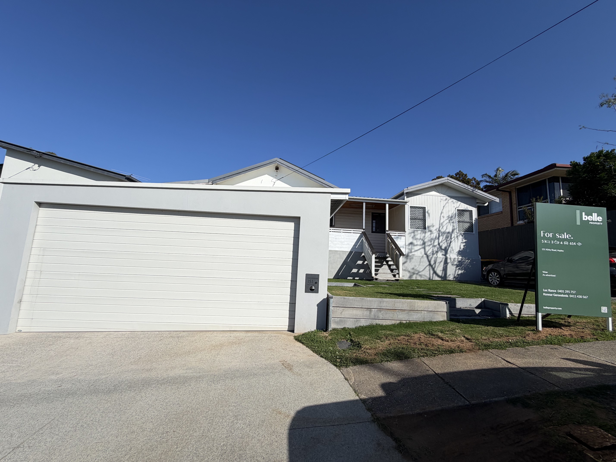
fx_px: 249
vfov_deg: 85.7
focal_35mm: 14
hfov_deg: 102.1
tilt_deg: +6.5
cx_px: 308
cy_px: 231
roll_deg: -2.8
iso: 20
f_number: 2.2
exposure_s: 1/1572
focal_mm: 2.22
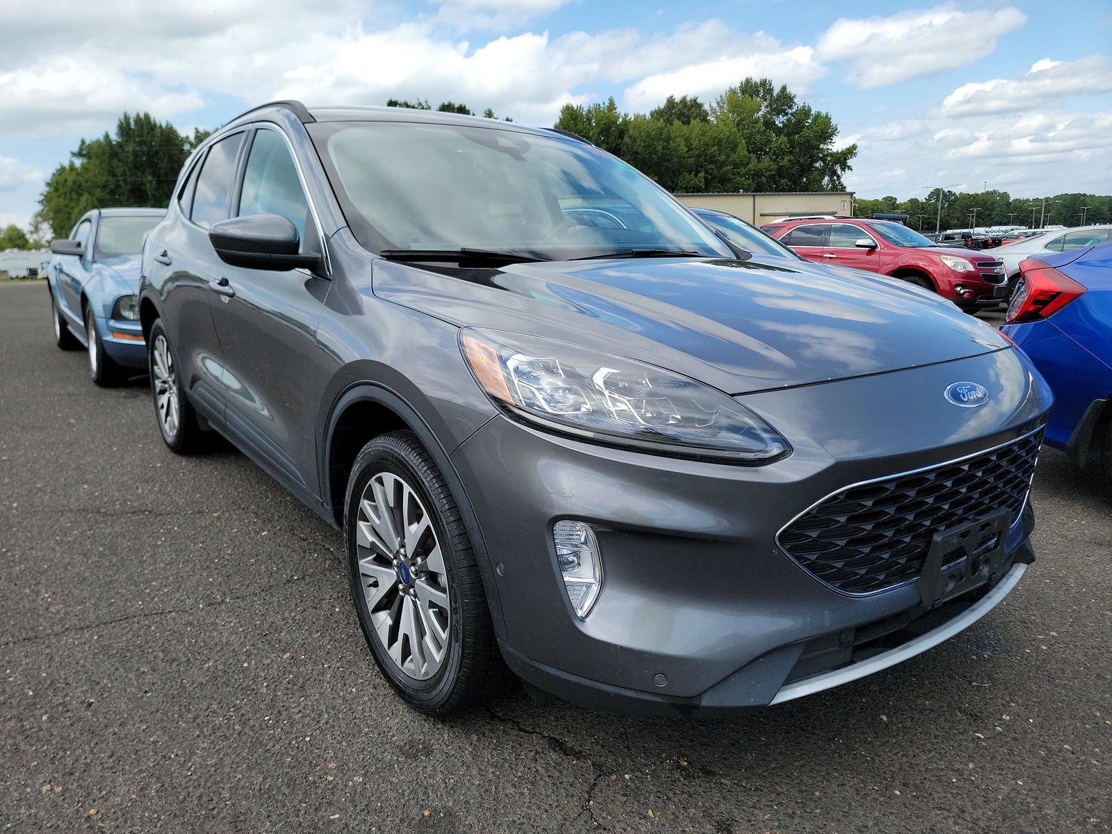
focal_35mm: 24
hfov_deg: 71.6
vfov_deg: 56.8
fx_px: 771
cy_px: 417
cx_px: 556
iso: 50
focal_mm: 6.7
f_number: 1.8
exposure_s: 1/569
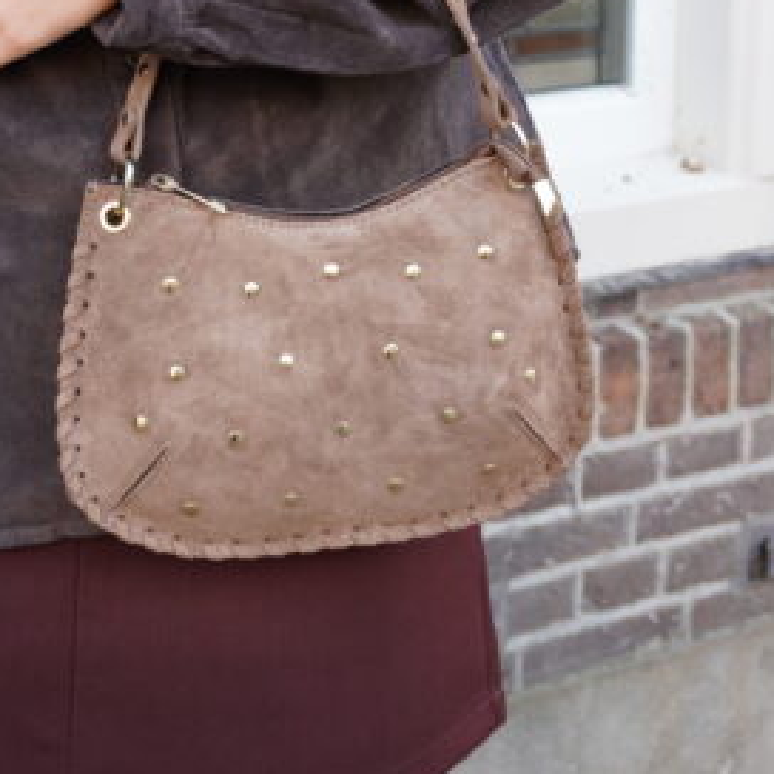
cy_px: 171
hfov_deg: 21.7
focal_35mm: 80
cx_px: 370
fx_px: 2024
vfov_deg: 21.4
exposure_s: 1/60
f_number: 5.6
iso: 250
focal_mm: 38
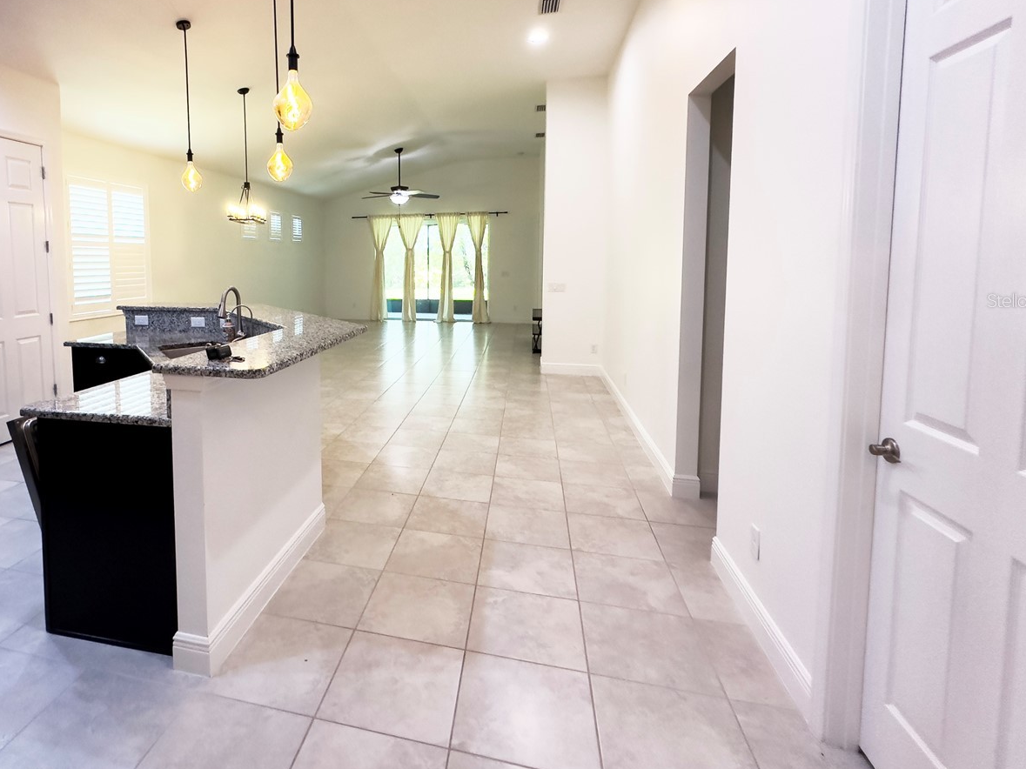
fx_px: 563
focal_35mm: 19
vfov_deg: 67.9
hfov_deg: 82.8
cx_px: 373
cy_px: 300
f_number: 2.2
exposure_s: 1/120
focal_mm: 2.22
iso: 250
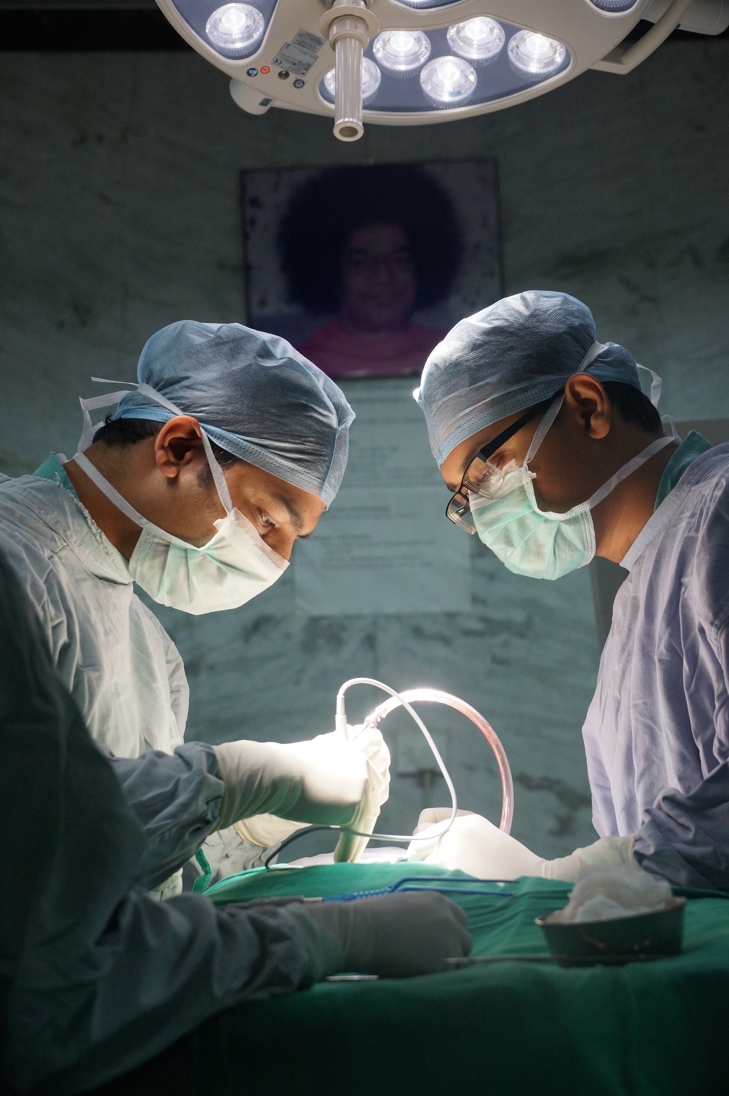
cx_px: 364
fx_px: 2510
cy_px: 548
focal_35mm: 82
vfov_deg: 24.6
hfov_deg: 16.5
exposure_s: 1/90
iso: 400
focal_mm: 55
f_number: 4.5
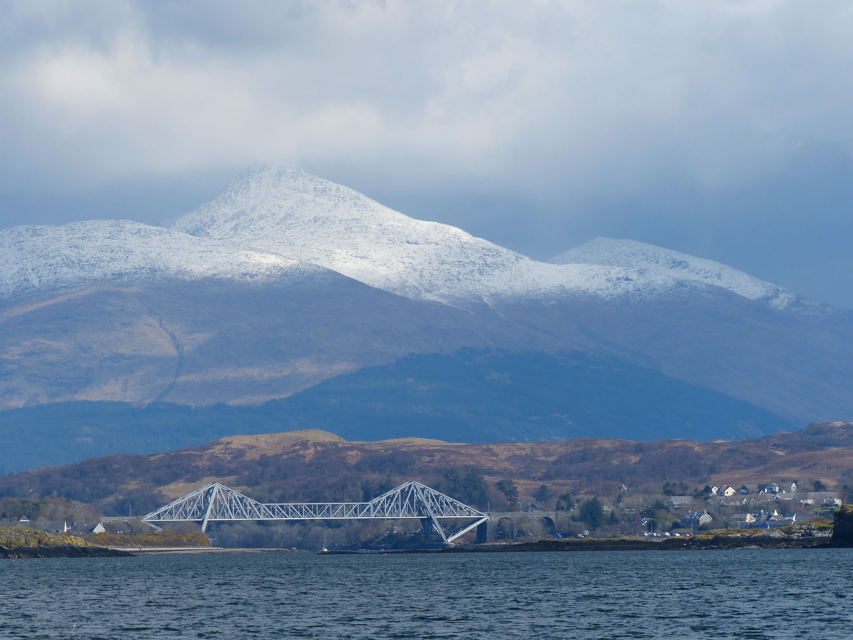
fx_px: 7319
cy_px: 320
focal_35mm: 297
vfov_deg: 5.0
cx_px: 426
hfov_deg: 6.7
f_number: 4
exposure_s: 1/1300
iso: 100
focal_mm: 53.4
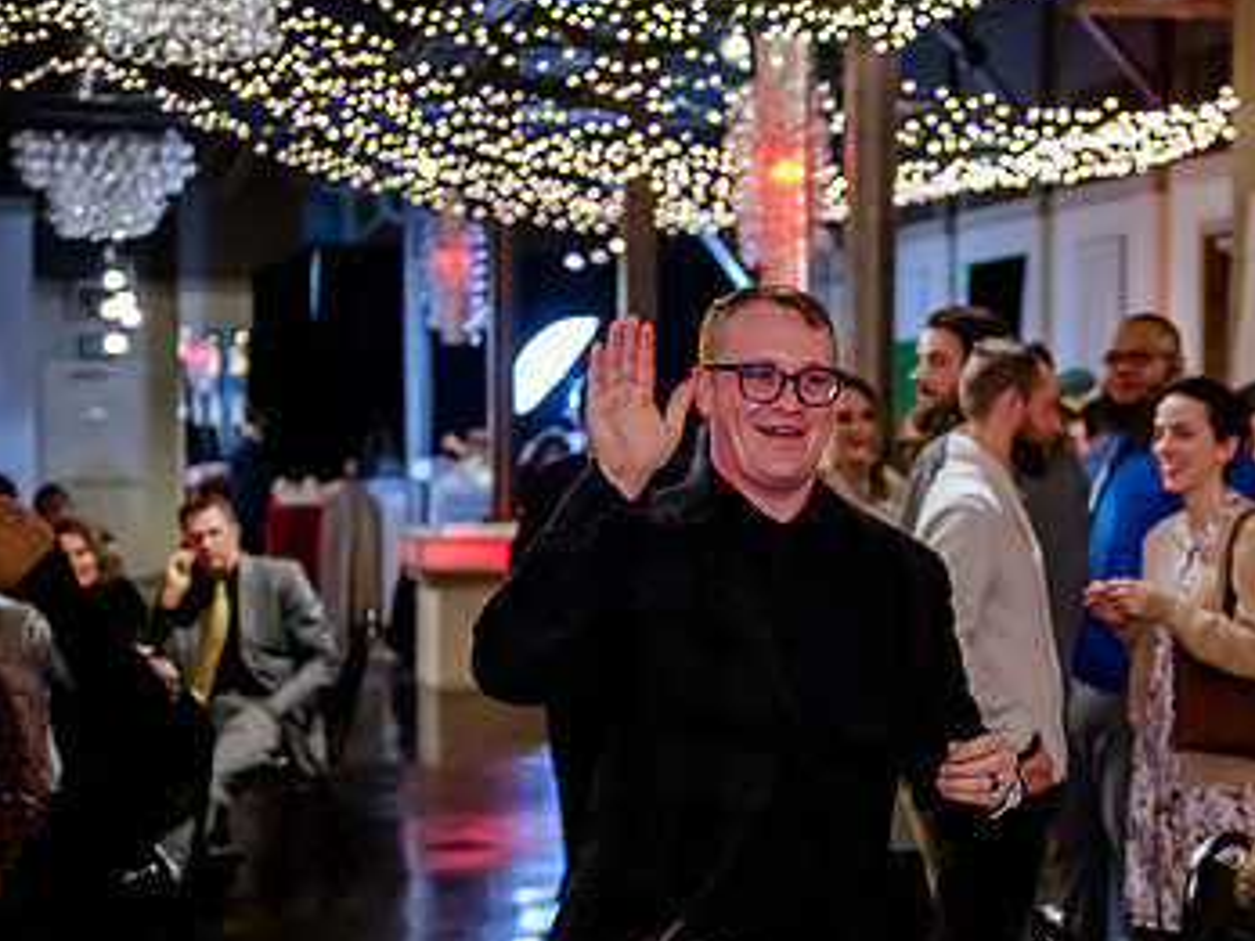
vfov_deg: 17.5
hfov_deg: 23.0
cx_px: 984
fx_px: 3045
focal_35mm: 84
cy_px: 611
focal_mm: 48
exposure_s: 1/200
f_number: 2.8
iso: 5000
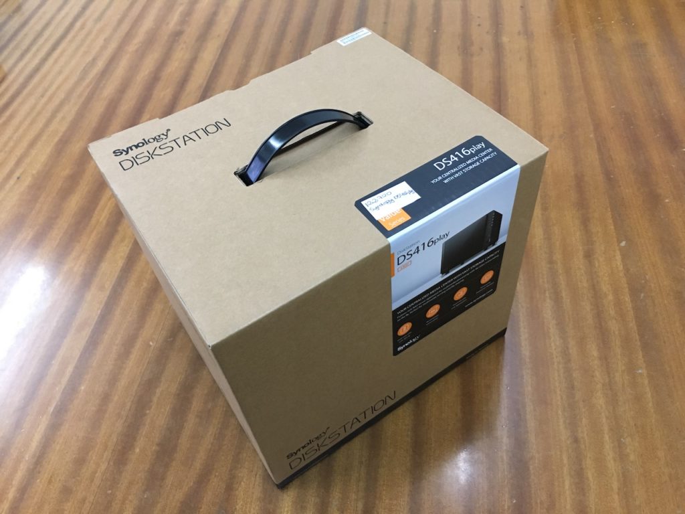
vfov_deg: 48.2
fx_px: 574
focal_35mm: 29
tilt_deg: -50.5
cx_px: 342
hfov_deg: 61.7
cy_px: 257
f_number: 2.2
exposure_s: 1/33
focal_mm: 4.15
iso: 200
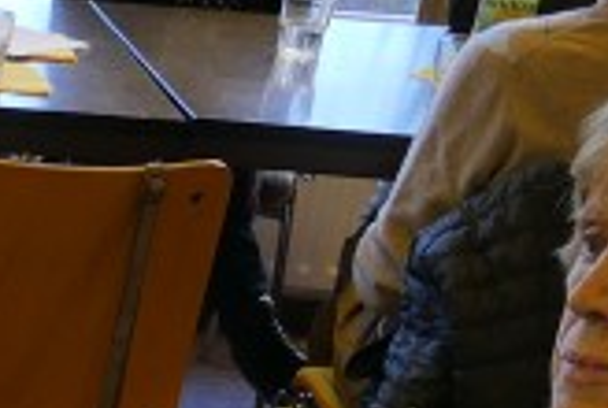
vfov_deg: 8.7
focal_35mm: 152
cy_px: 720
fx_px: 2572
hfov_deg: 12.0
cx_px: -619
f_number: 2.8
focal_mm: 9.12
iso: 200
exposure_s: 1/60
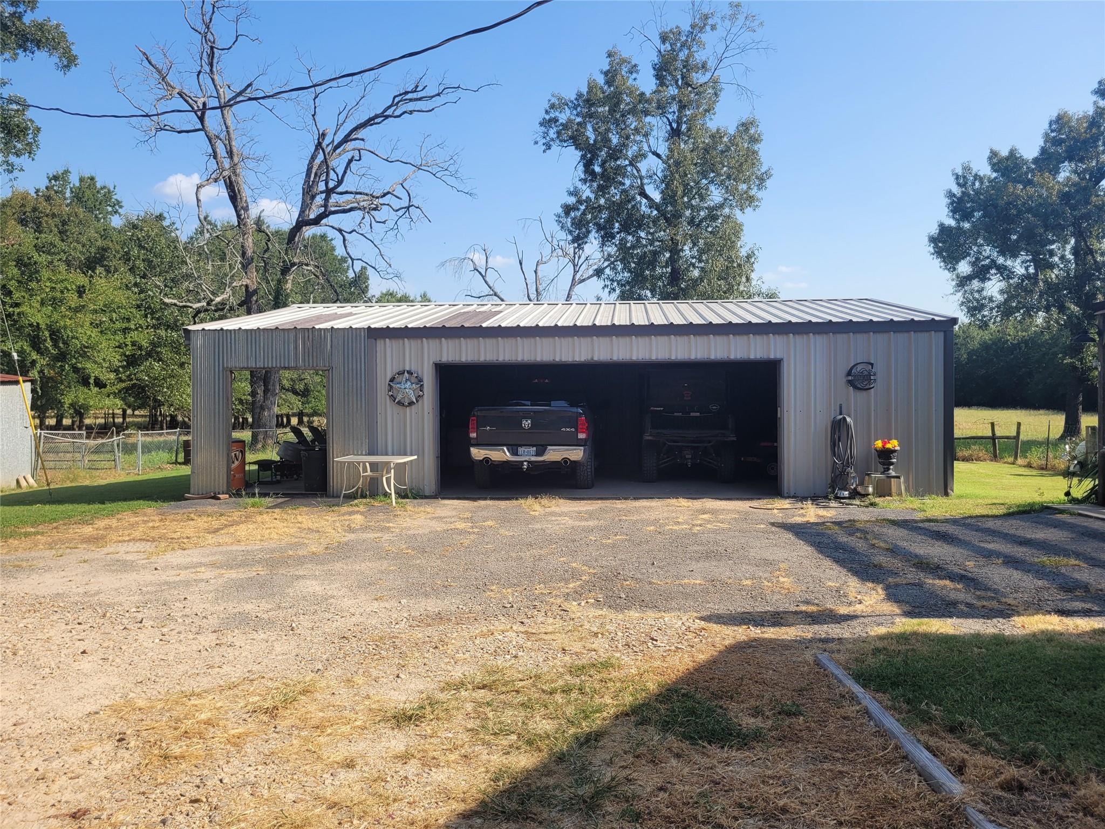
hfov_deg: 67.3
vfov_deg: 53.1
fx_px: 830
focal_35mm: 26
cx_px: 552
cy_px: 414
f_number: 1.8
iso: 40
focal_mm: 5.4
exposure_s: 1/1509
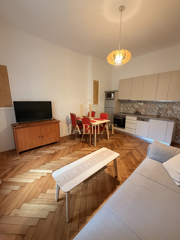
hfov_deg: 85.7
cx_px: 90
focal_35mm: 14
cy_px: 120
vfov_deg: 102.1
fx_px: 97
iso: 500
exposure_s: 1/50
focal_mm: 2.22
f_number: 2.2
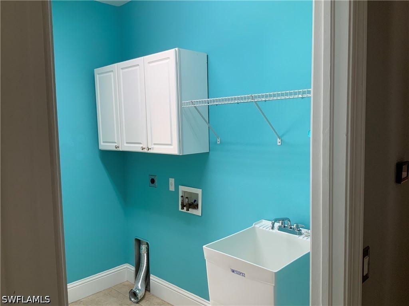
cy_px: 153
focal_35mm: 29
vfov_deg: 48.2
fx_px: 343
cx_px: 204
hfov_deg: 61.7
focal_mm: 3
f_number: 1.8
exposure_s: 1/60
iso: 50
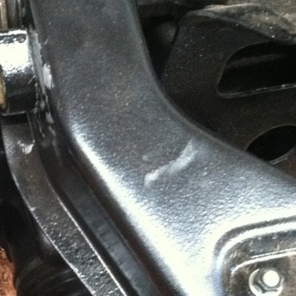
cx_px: -26
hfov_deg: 18.2
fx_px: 890
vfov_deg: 18.7
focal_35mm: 92
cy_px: 239
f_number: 2.8
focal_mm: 3.85
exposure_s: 1/15
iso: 500
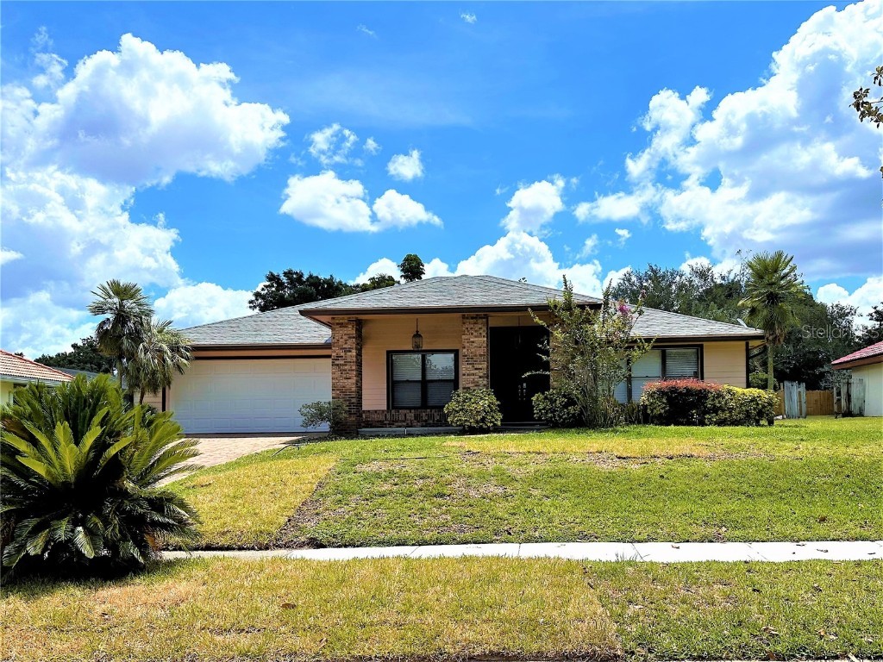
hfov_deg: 71.6
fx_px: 612
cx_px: 442
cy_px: 331
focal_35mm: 24
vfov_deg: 56.8
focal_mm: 6.86
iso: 80
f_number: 1.78
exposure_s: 1/8197
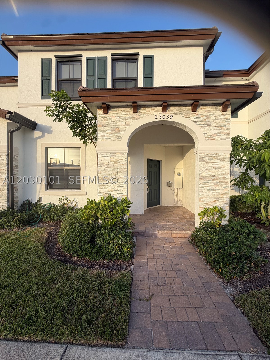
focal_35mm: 14
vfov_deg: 102.1
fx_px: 146
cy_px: 180
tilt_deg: -0.8
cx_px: 135
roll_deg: -0.1
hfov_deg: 85.7
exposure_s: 1/502
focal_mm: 2.22
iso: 50
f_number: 2.2
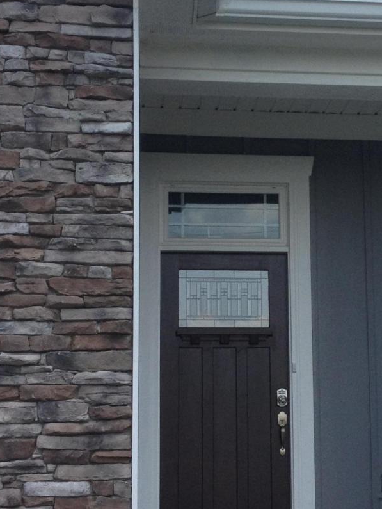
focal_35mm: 88
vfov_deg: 22.2
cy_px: 259
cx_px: 330
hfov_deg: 16.6
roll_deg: +0.8
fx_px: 1294
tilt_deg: +7.8
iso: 50
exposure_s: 1/951
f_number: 2.4
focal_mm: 4.28
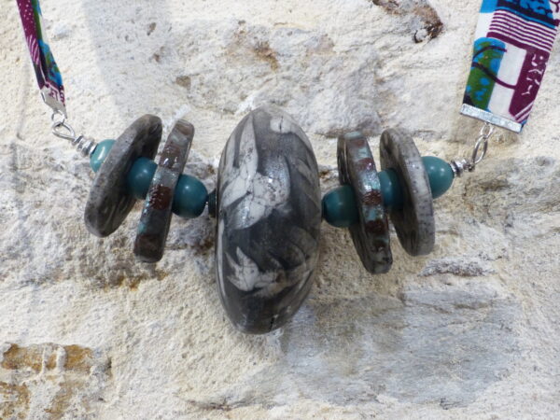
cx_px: 280
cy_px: 210
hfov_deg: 28.2
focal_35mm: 69
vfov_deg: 21.3
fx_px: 1116
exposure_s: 1/30
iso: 400
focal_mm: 12.5
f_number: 2.8
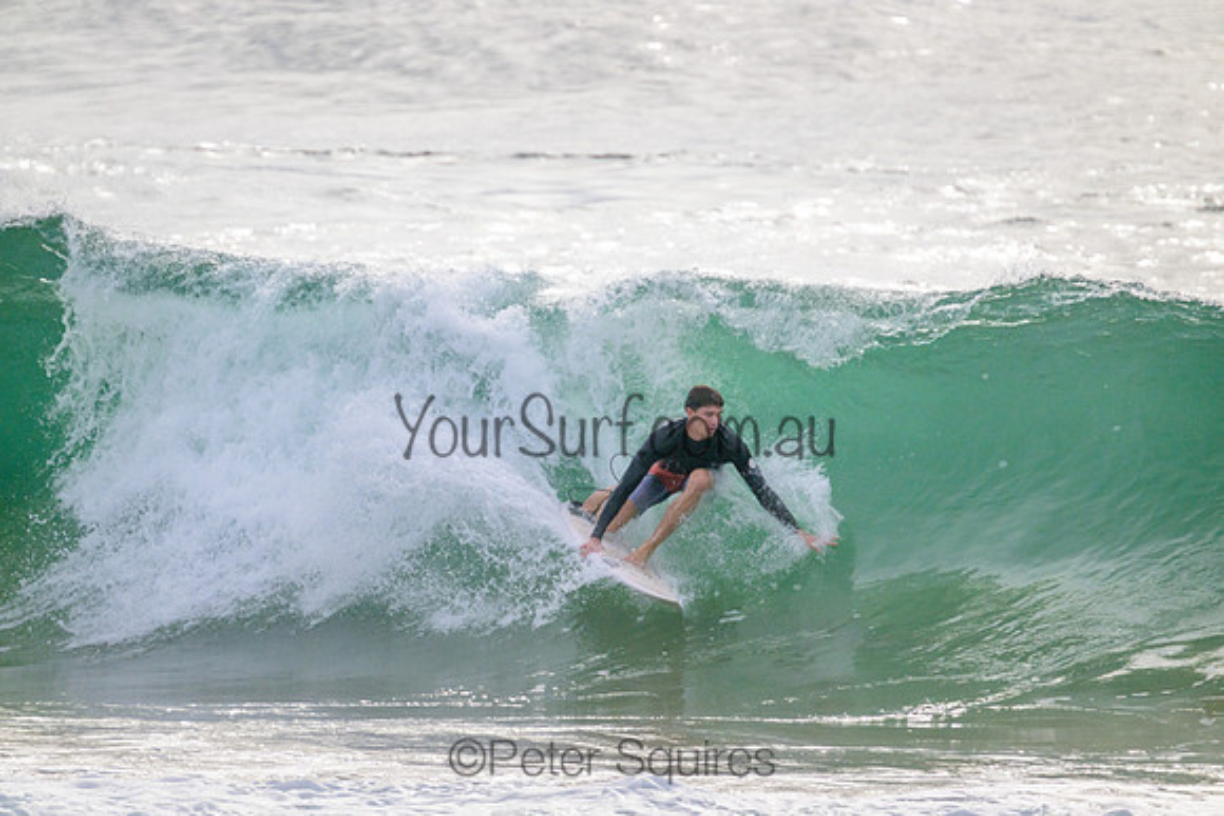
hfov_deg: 2.6
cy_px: 408
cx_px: 612
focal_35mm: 800
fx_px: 27205
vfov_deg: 1.7
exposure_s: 1/2000
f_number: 11
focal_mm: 800
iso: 500
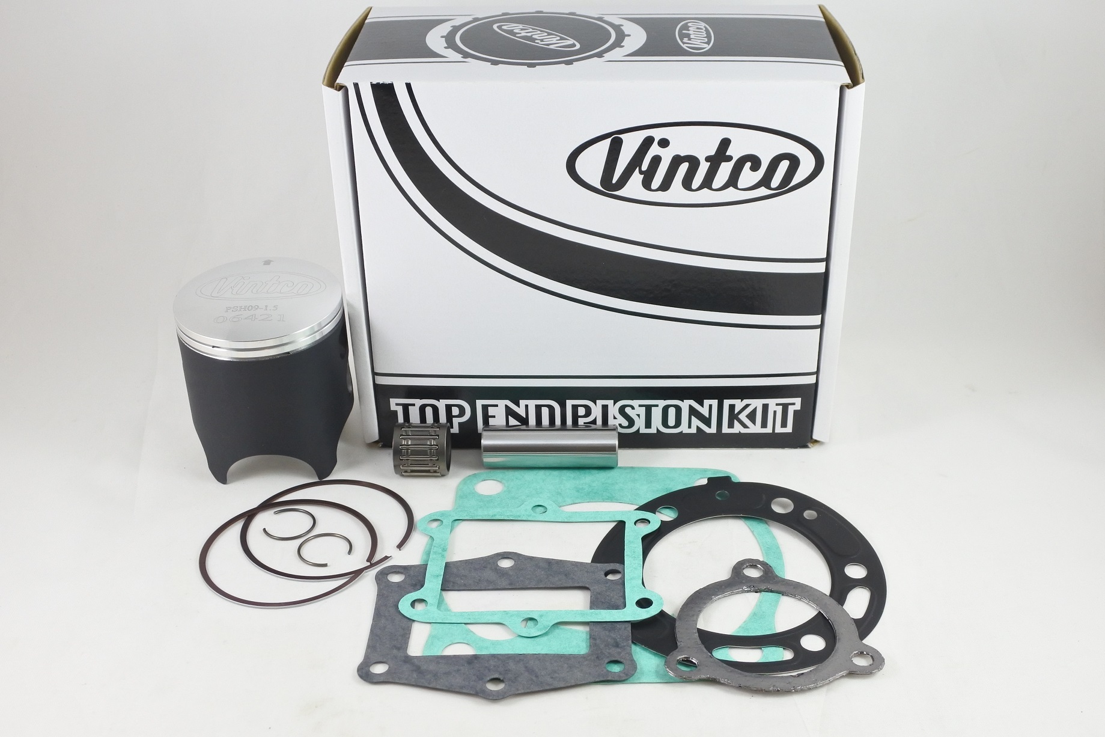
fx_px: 1044
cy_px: 368
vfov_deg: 38.9
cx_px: 552
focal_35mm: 34
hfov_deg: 55.8
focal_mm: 12.8
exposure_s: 1/125
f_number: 4
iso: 500
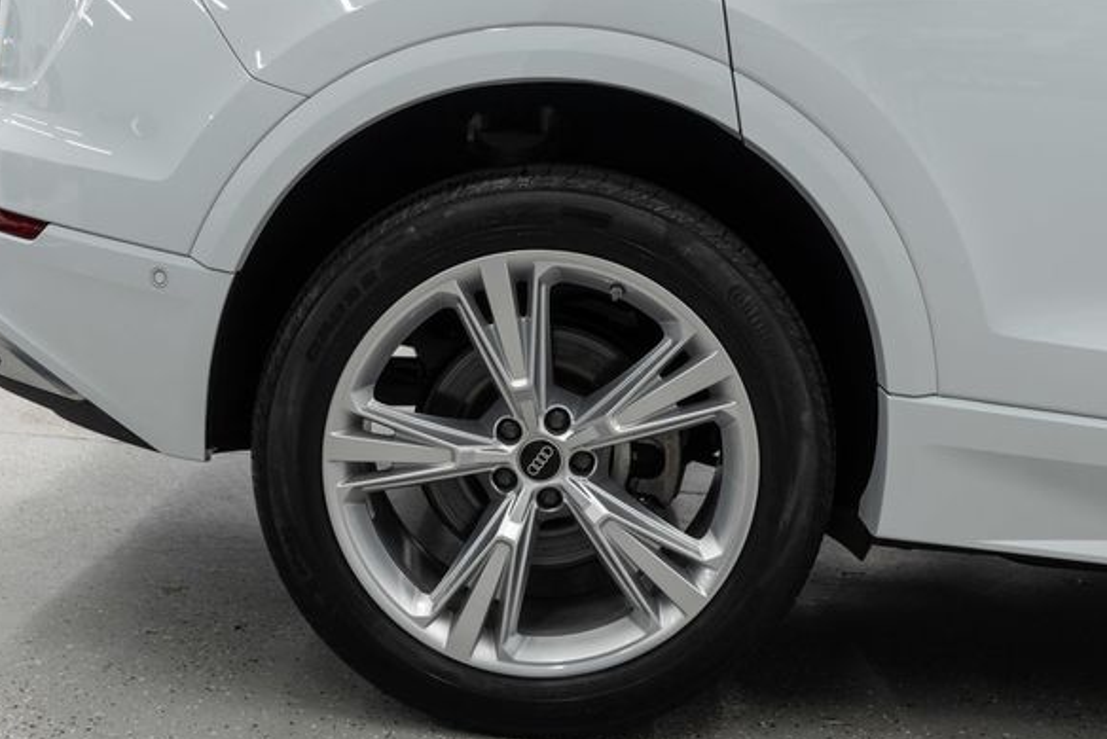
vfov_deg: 29.3
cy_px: 365
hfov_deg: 42.7
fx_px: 1415
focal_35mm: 46
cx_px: 502
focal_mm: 28
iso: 200
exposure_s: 1/50
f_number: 3.2
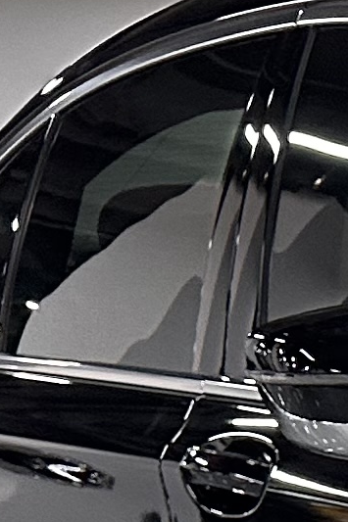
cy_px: 966
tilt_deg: -14.2
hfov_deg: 5.7
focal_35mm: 189
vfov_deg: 10.2
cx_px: 1589
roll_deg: +4.0
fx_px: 2742
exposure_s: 1/100
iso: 200
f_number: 1.78
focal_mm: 6.86
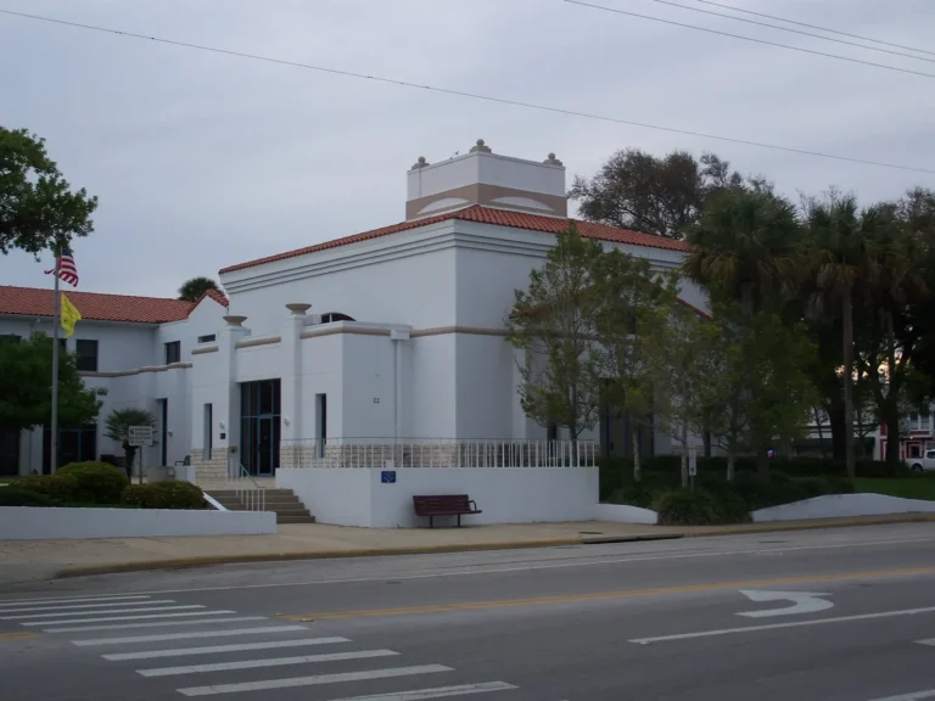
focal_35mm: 51
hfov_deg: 37.5
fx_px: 1378
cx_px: 468
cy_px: 350
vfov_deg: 28.6
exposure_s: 1/125
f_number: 3.2
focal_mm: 10.7
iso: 64
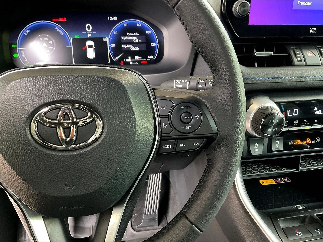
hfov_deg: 61.7
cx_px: 162
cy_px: 121
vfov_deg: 48.2
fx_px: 271
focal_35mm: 29
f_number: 1.8
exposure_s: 1/60
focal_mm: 3
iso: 250
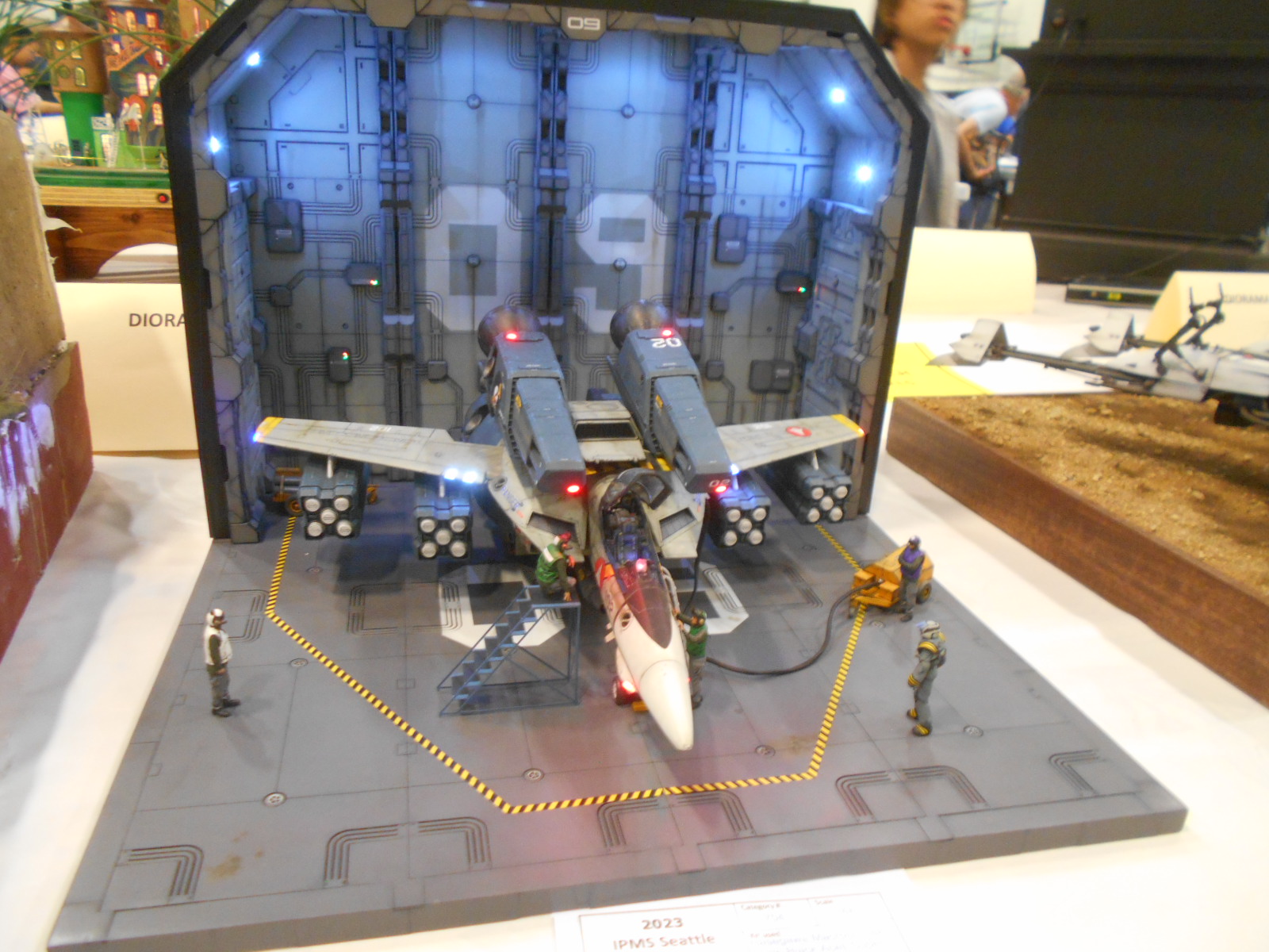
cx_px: 634
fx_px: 953
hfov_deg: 67.3
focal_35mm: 26
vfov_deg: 53.1
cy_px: 476
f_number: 3.2
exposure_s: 1/13
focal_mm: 4.6
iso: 400
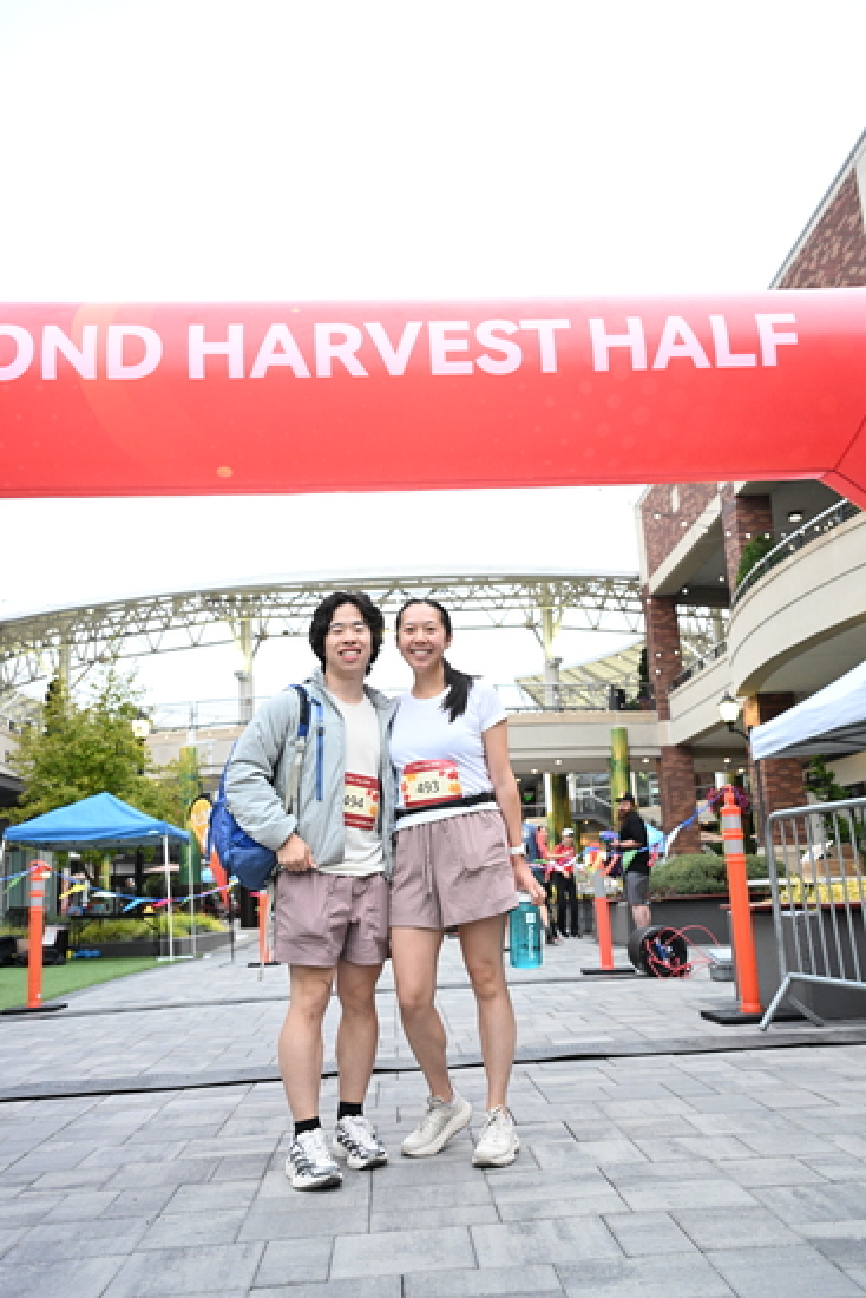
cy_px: 649
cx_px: 433
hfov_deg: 43.0
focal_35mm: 30
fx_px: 1100
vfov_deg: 61.1
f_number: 4
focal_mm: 30.5
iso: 3200
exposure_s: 1/400
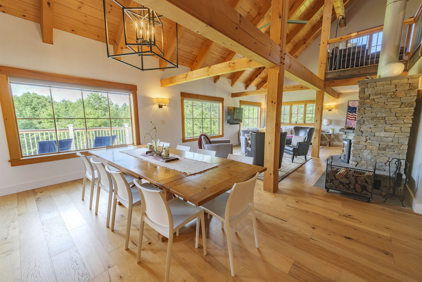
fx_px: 164
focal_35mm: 14
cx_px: 211
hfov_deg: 104.3
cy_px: 141
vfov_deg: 81.2
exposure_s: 1/160
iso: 1250
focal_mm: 14
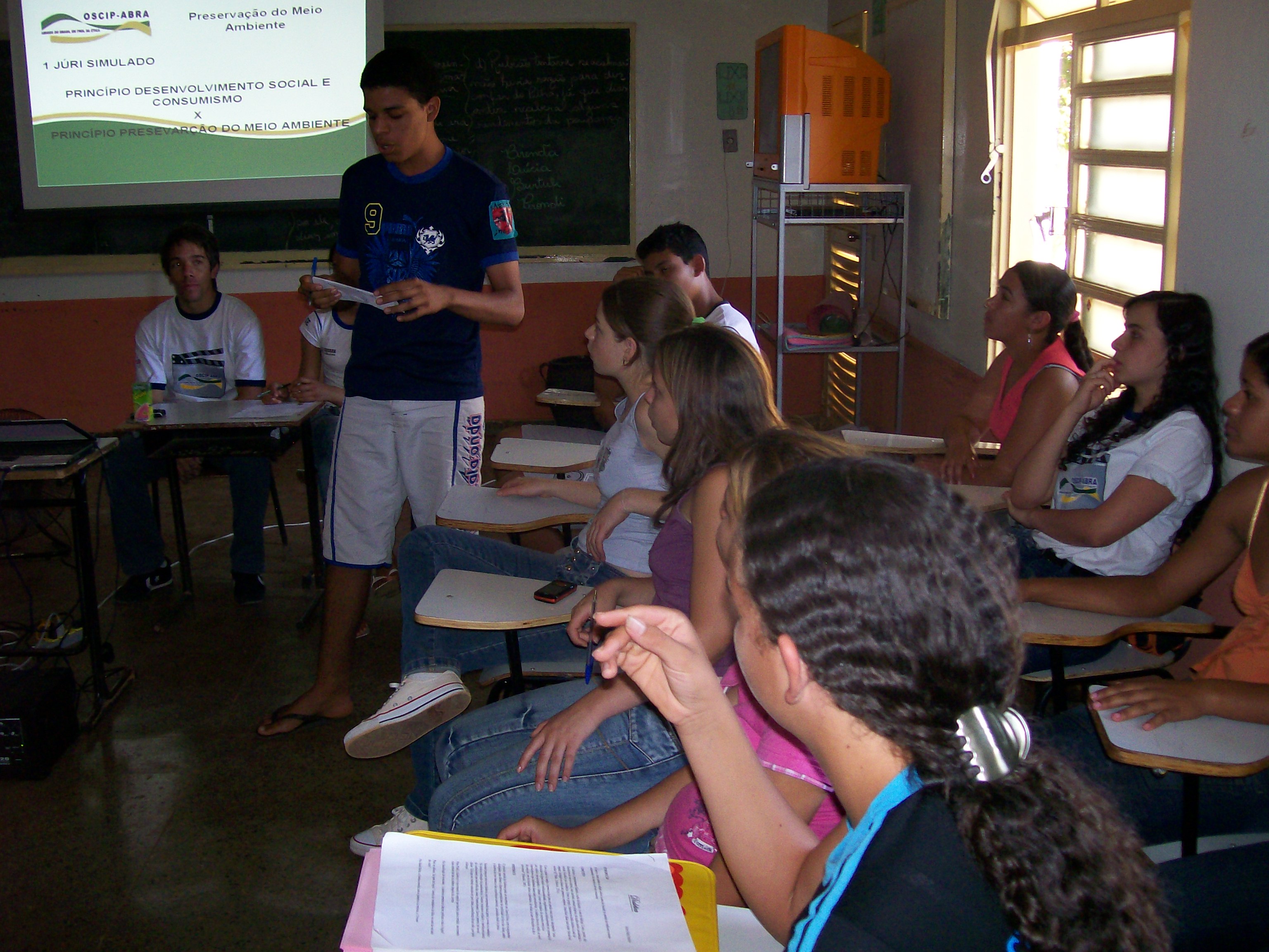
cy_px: 476
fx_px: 1320
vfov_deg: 39.7
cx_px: 634
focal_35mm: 36
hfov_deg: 51.4
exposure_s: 1/64
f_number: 2.7
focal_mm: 6
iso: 140
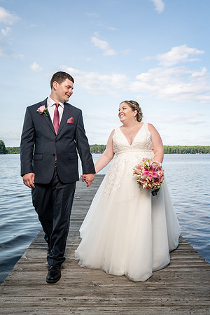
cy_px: 158
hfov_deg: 40.0
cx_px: 105
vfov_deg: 57.2
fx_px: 289
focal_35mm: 33
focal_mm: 33
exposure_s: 1/200
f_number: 5.6
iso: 100
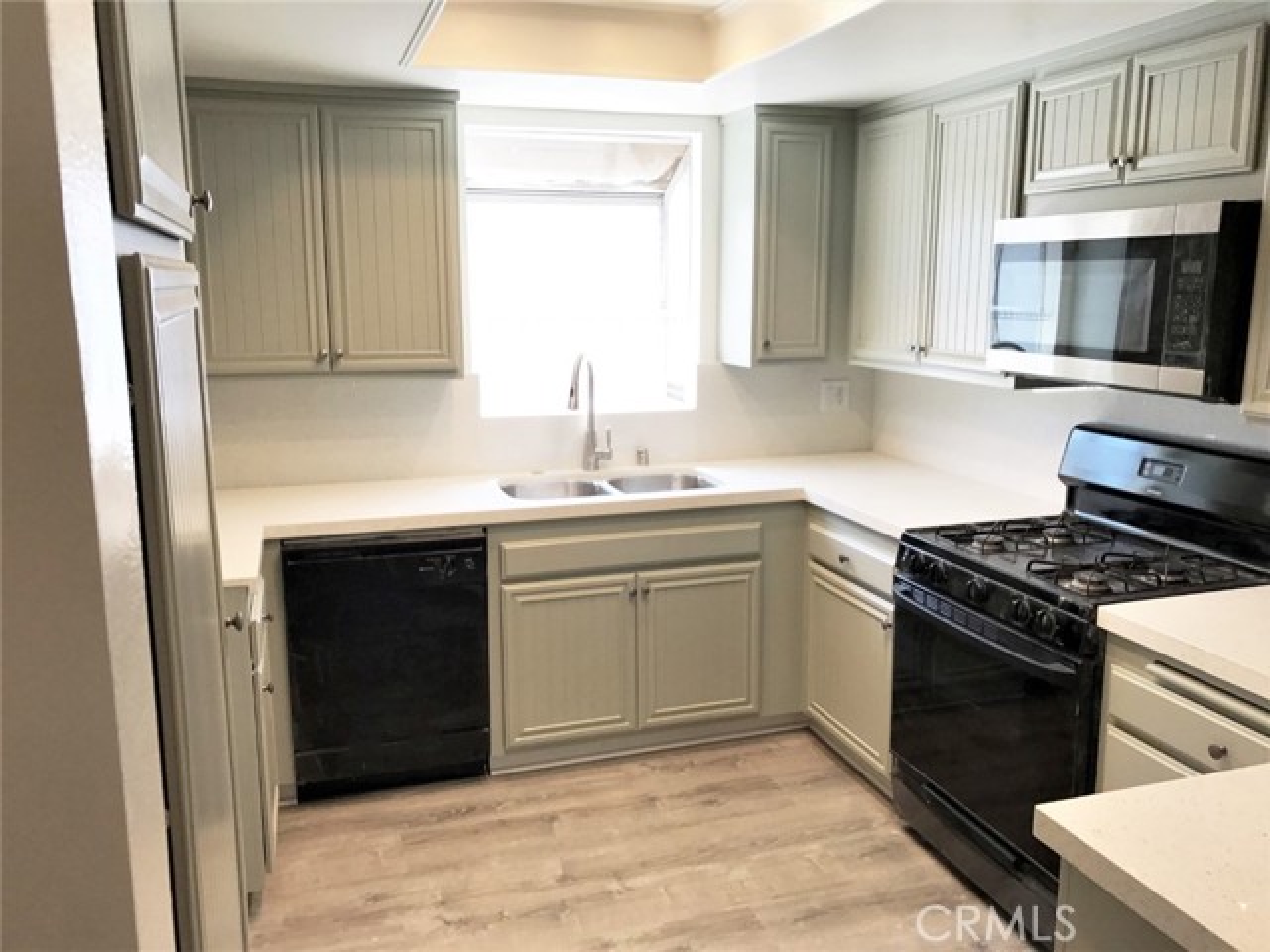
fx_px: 1027
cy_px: 476
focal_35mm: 28
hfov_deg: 63.4
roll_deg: +1.1
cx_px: 635
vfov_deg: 49.7
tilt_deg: -10.2
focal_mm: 3.99
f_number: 1.8
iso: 40
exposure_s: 1/120
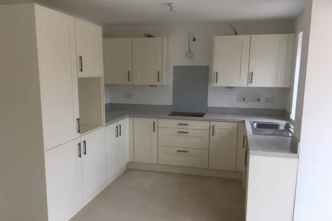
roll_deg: +0.5
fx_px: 286
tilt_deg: -10.0
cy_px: 122
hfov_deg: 60.3
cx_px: 164
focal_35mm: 31
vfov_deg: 42.3
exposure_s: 1/50
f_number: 2.2
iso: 25
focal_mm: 4.15
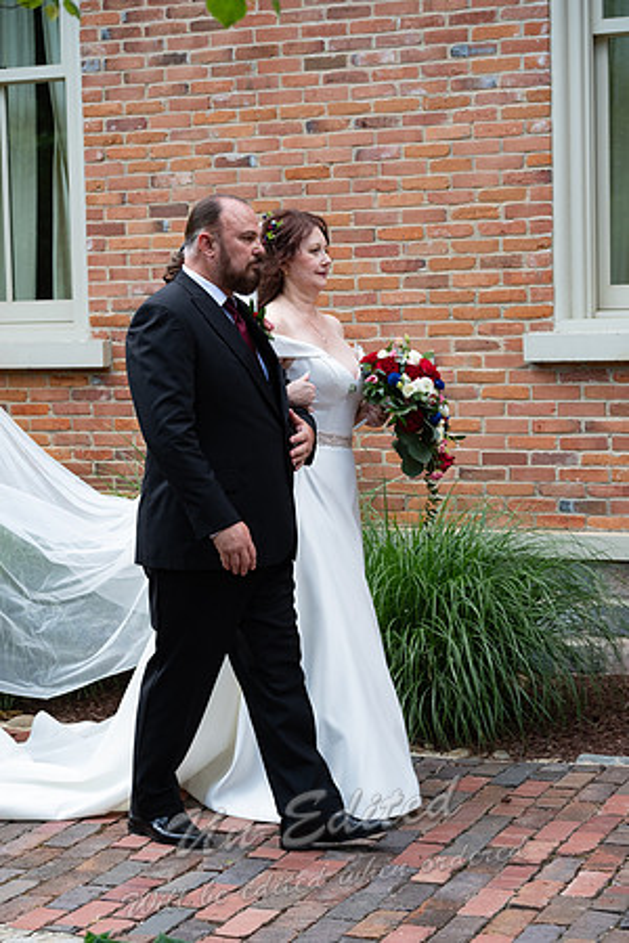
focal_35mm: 75
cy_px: 472
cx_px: 314
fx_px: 1965
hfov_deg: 18.2
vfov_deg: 27.0
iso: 250
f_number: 4.5
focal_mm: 50
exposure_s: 1/200
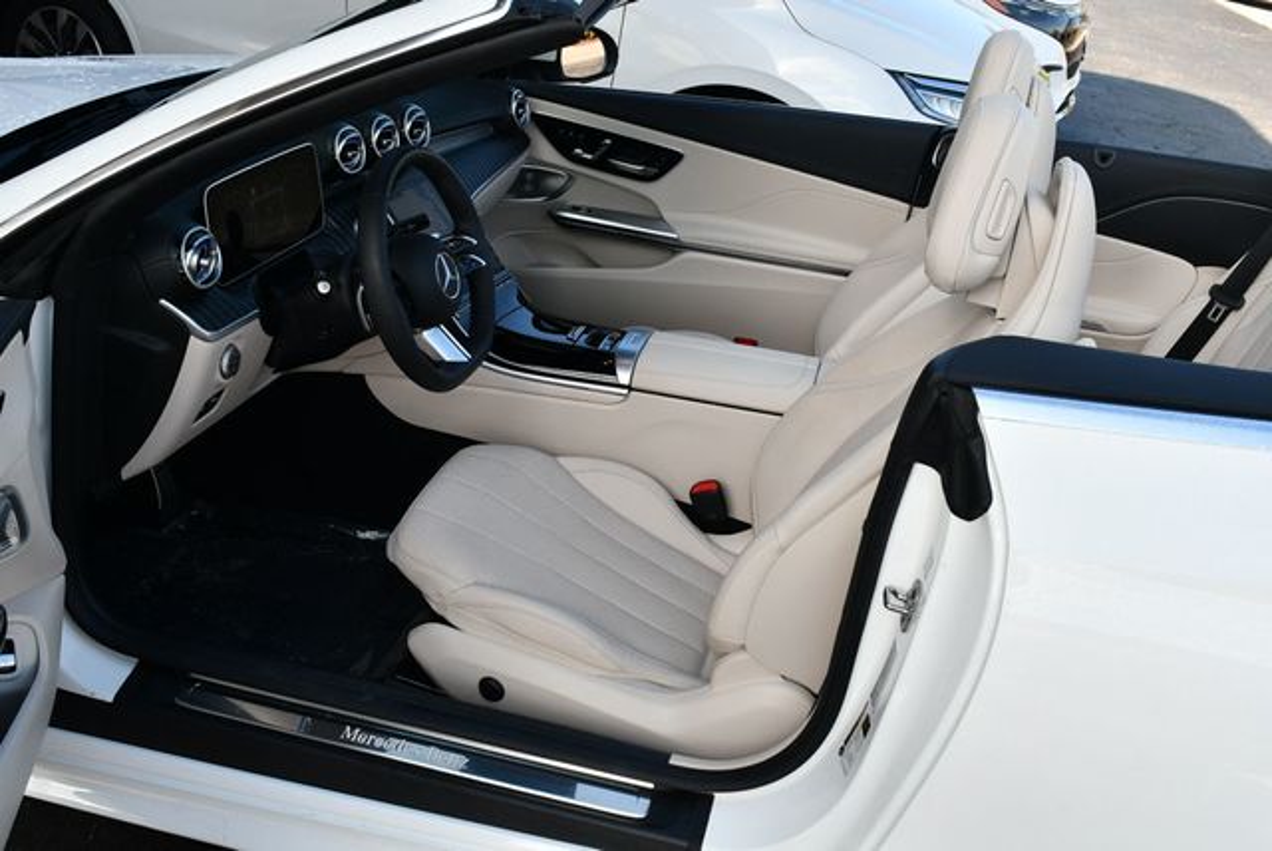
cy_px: 426
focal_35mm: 36
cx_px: 636
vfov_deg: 36.9
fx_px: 1273
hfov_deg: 53.1
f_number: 6.3
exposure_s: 1/250
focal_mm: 18
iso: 200
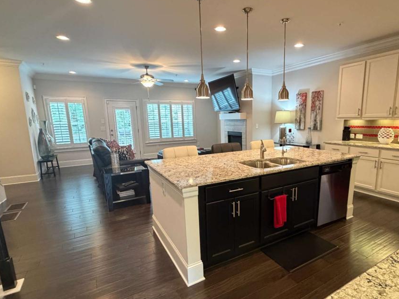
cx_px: 230
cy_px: 161
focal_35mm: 20
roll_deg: +1.0
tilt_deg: -10.1
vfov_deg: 65.9
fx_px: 231
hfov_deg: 81.2
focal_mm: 2.22
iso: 640
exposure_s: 1/60
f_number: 2.2
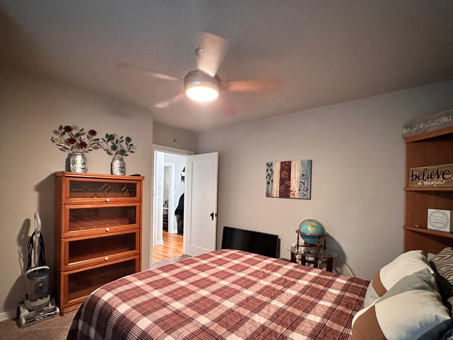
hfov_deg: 91.0
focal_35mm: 17
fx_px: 222
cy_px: 192
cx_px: 223
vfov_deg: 74.4
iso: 1250
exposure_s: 1/60
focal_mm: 2.22
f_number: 2.2
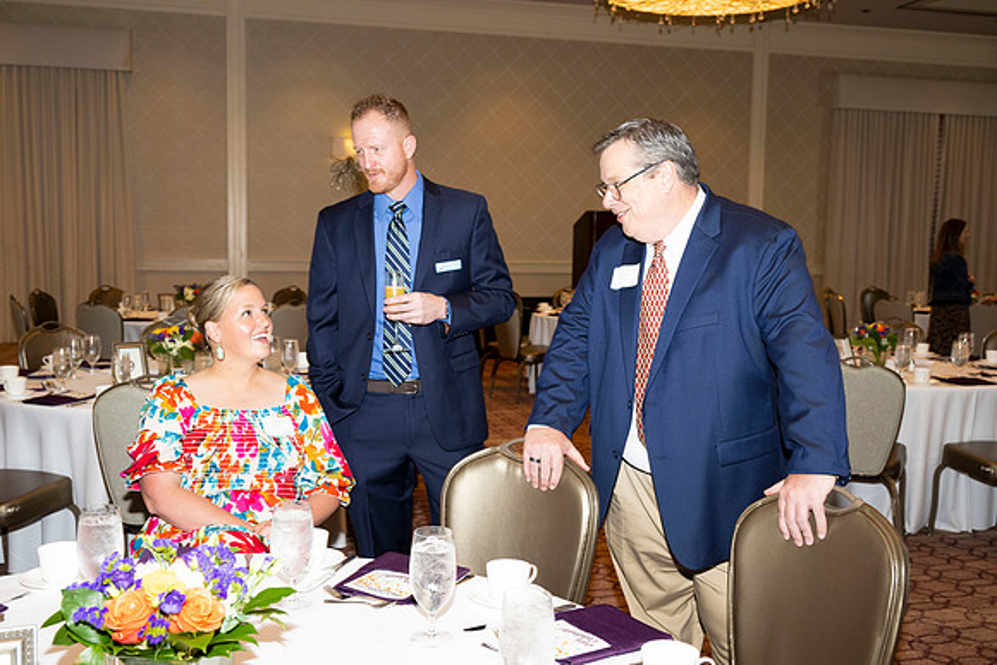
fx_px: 997
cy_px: 332
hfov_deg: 53.1
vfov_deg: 36.9
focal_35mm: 36
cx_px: 498
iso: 1000
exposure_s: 1/80
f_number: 5.6
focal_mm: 36
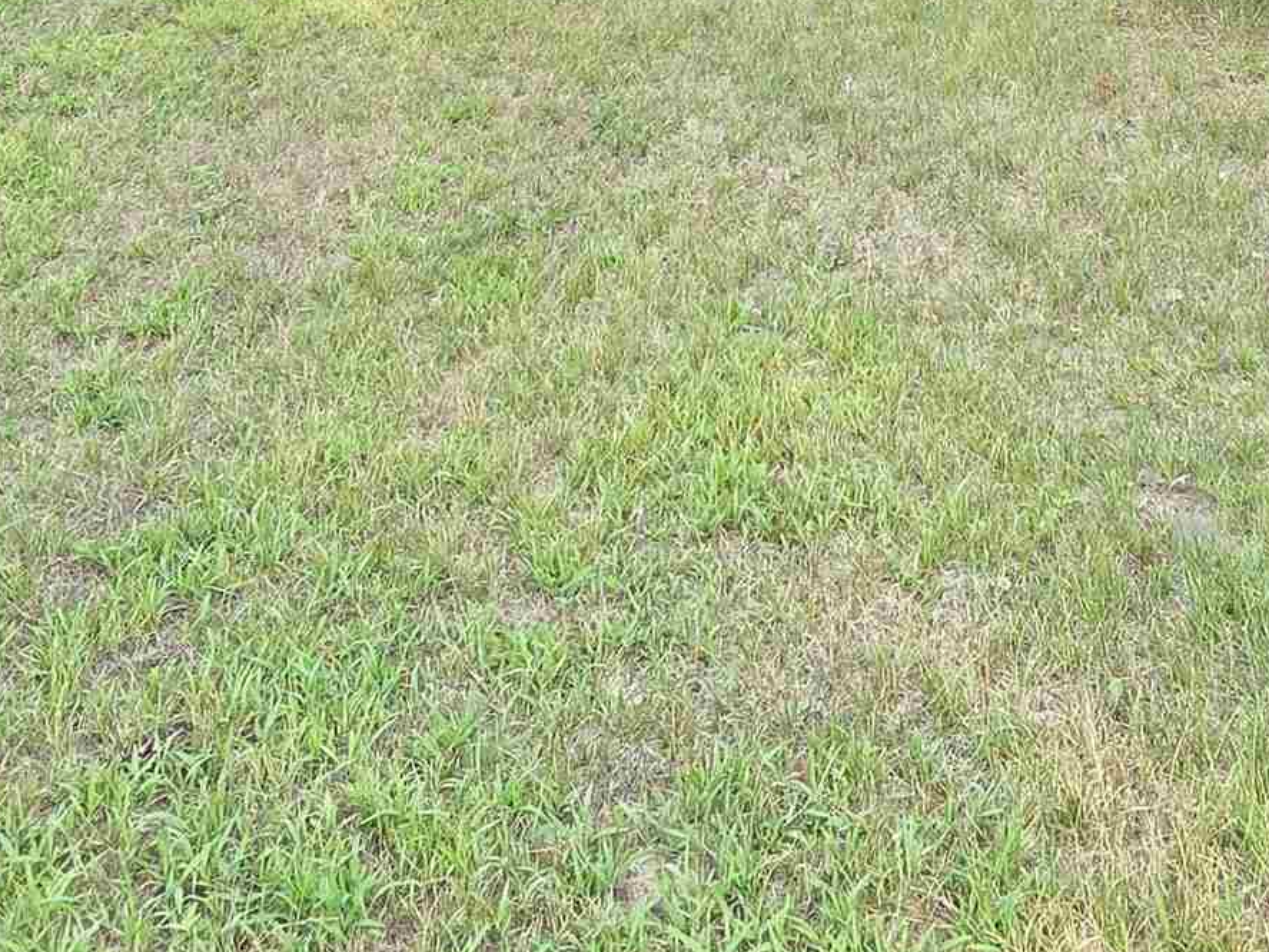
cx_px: 921
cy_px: -407
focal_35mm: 45
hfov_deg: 41.1
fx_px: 1650
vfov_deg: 25.6
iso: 50
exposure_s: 1/160
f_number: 2.2
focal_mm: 2.2
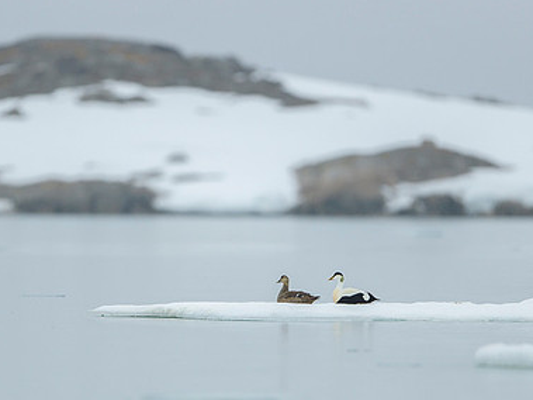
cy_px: 227
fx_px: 11329
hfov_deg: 2.7
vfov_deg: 2.0
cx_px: 224
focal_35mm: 736
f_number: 4
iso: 800
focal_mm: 500
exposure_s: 1/2500
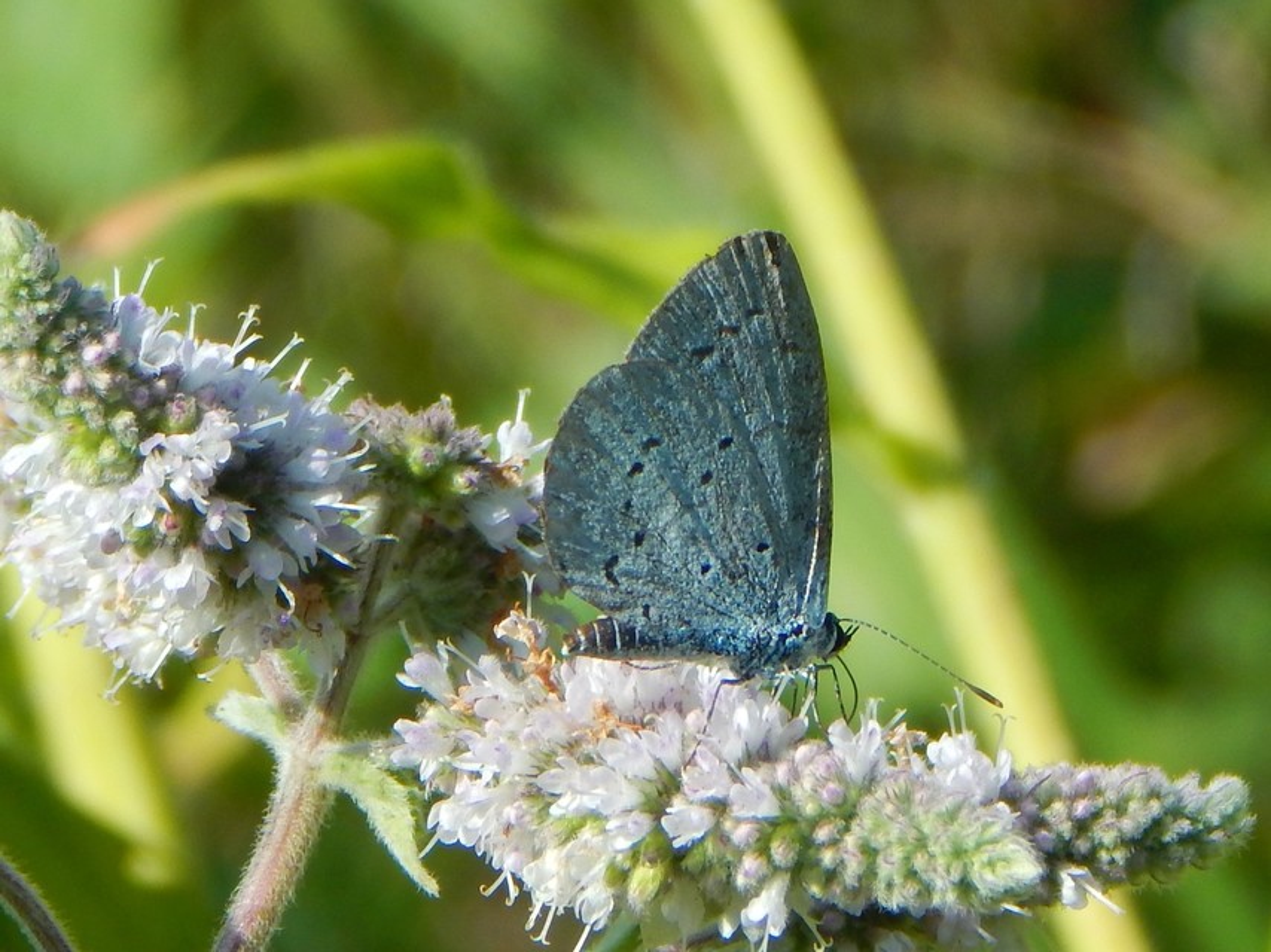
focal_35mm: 232
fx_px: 8516
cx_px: 636
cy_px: 476
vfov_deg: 6.4
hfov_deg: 8.5
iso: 125
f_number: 5.6
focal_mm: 41.7
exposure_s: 1/400
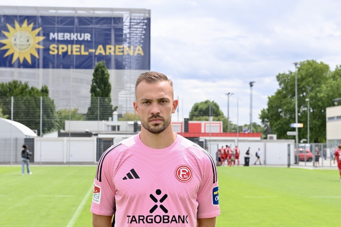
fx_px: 663
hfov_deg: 28.8
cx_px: 170
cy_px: 114
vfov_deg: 19.5
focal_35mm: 70
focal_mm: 70
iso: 100
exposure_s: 1/125
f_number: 9
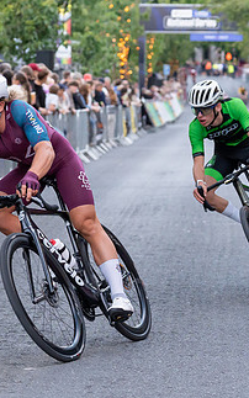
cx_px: 14
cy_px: 126
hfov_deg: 6.7
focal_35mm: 194
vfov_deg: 10.8
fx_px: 2105
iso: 1600
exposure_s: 1/800
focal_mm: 70
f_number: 3.5
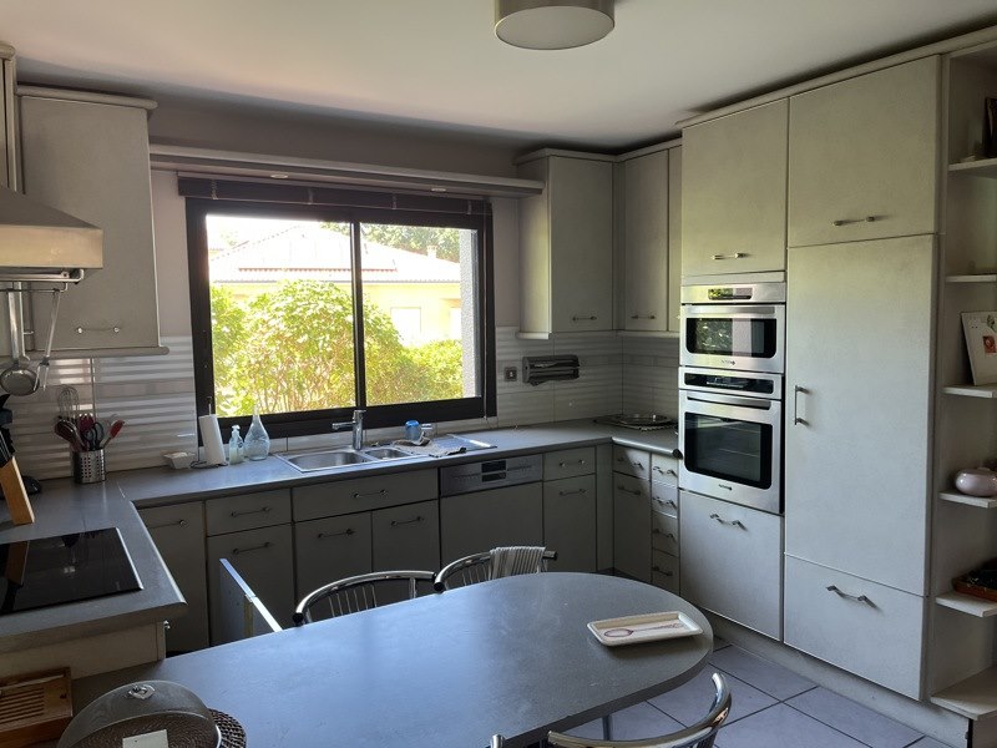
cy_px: 374
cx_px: 498
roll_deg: +1.5
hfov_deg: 67.3
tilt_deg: -4.8
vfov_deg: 53.1
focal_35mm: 26
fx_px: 749
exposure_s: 1/121
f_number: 1.6
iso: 125
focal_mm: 5.1
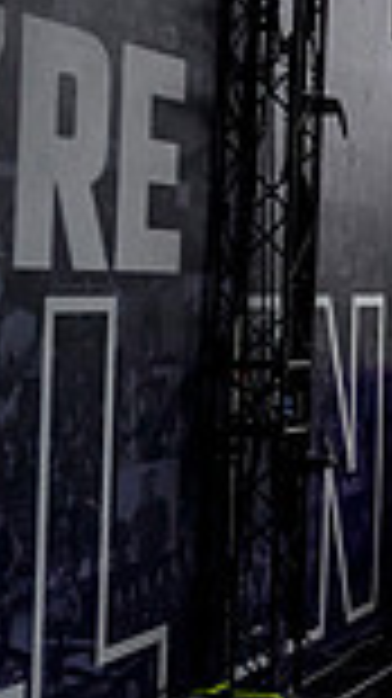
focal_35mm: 94
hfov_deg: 10.2
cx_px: 1095
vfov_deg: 22.6
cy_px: 250
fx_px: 1740
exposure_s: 1/2500
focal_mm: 24
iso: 4000
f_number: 3.2
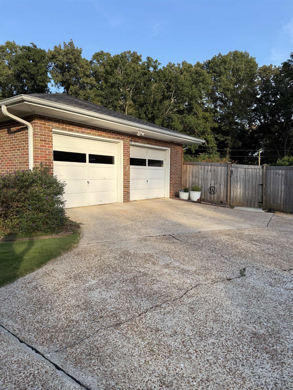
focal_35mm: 24
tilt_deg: -4.1
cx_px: 146
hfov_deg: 56.8
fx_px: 271
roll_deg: -1.0
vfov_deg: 71.6
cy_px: 195
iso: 80
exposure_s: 1/1410
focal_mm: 6.76
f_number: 1.78
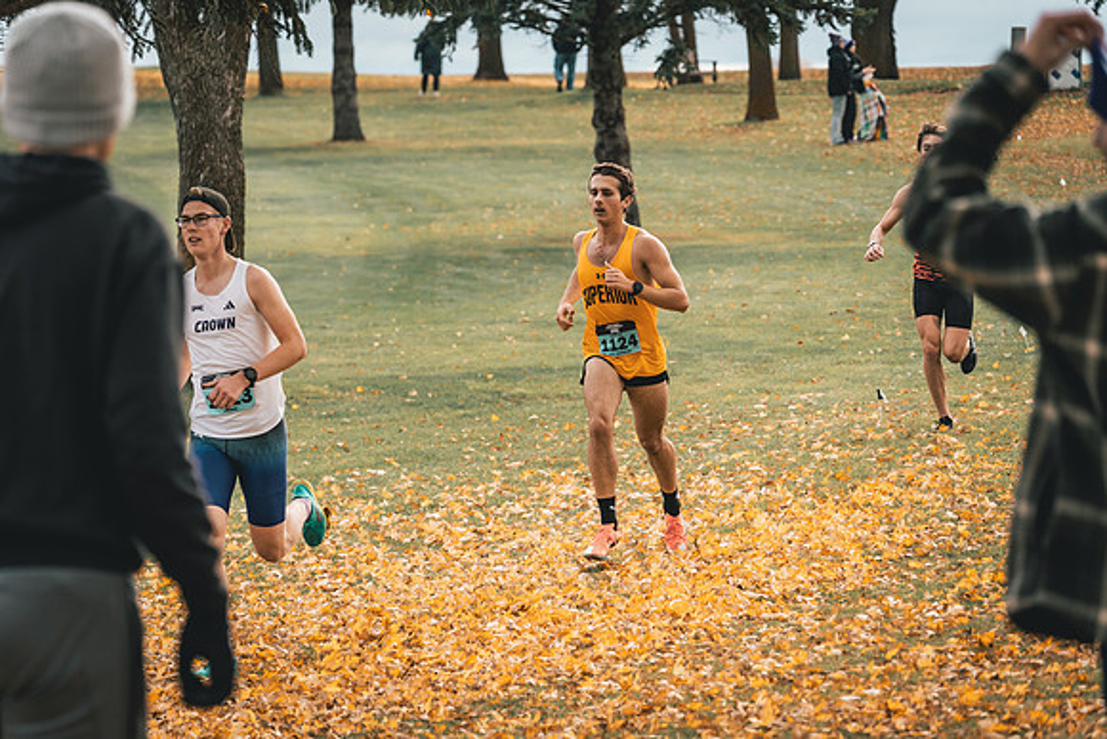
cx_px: 554
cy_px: 370
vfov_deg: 7.2
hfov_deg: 10.7
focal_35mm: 192
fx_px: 5900
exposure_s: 1/1000
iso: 400
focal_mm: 191
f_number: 6.3
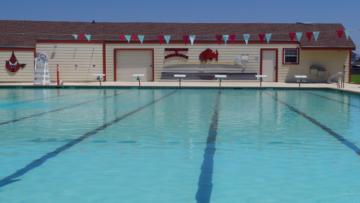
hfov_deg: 40.4
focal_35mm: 51
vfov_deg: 23.5
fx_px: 487
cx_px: 212
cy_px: 120
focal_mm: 26.25
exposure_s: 1/160
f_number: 14
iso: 100
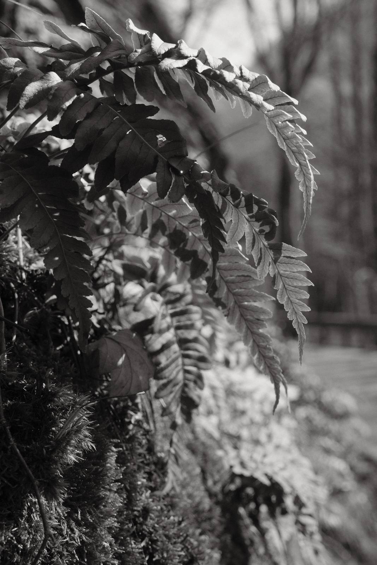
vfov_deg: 32.4
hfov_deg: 21.9
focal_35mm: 62
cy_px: 282
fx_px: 974
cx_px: 188
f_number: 8
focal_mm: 41.1
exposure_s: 1/420
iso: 640
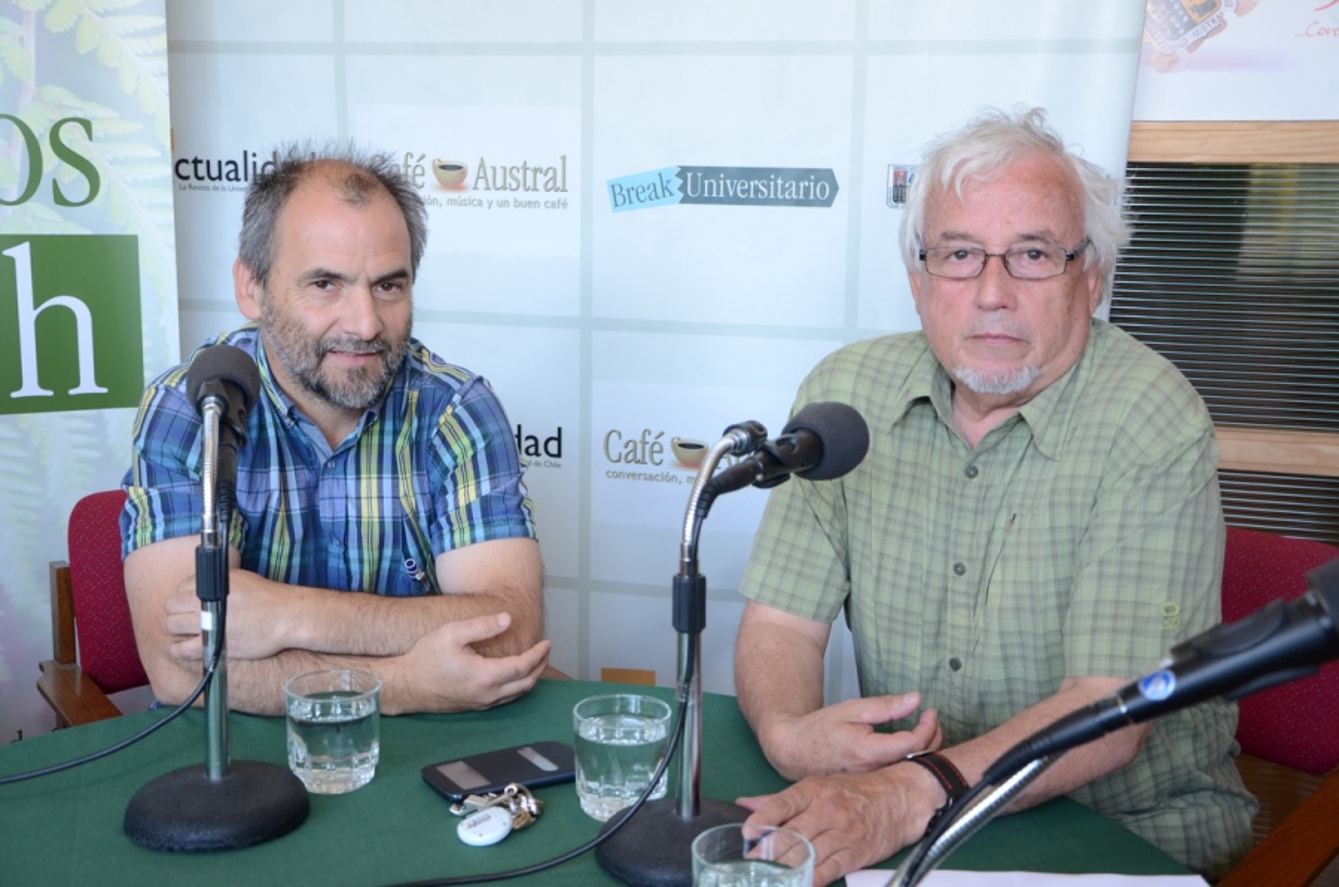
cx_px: 670
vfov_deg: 31.8
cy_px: 444
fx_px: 1559
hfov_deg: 46.5
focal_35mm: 42
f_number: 4
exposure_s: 1/60
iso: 640
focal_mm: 28
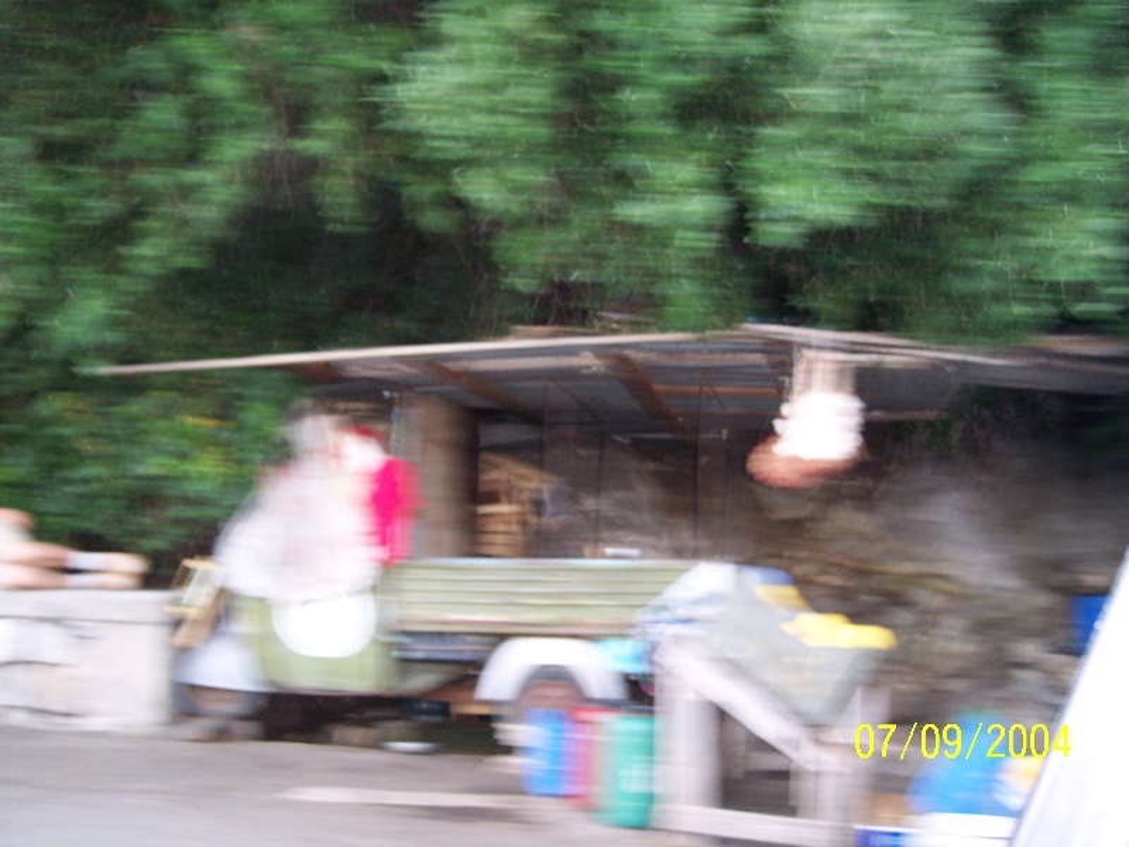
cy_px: 424
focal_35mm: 38
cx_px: 564
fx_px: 1239
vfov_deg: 37.7
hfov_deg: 49.0
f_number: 2.8
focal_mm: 8
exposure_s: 1/60
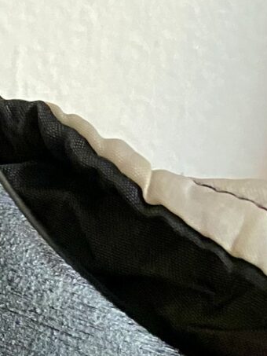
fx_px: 1162
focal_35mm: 113
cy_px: 747
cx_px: -289
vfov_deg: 14.1
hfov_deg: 11.6
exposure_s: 1/47
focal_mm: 4.25
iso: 500
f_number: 1.8
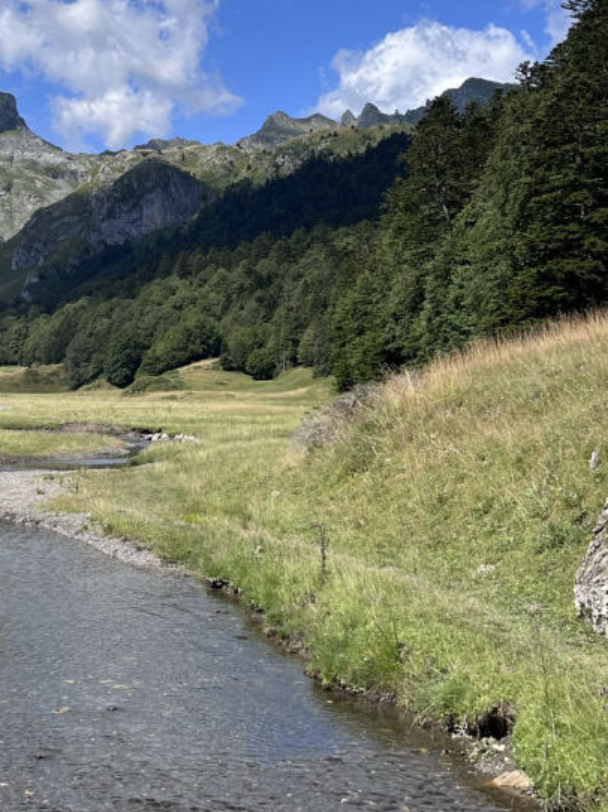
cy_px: 207
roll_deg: +0.8
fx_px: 1336
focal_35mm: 57
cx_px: 22
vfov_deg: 33.2
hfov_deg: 24.6
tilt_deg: +7.8
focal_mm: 5.1
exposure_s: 1/4484
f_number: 1.6
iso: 50
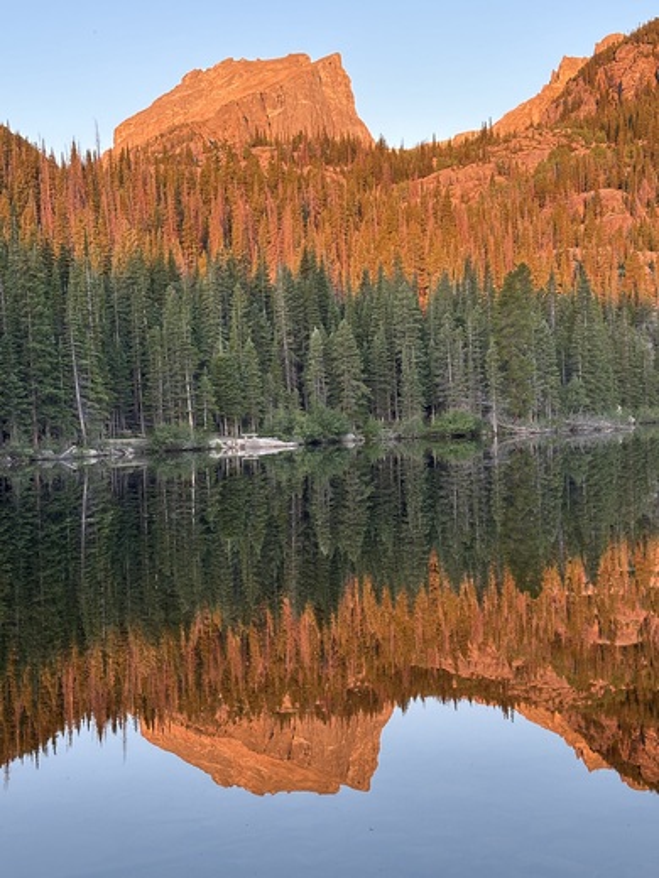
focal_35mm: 48
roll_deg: +1.5
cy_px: 439
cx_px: 330
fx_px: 1218
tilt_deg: -1.7
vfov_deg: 39.7
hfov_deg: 30.3
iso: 80
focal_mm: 6.86
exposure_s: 1/102
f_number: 1.78
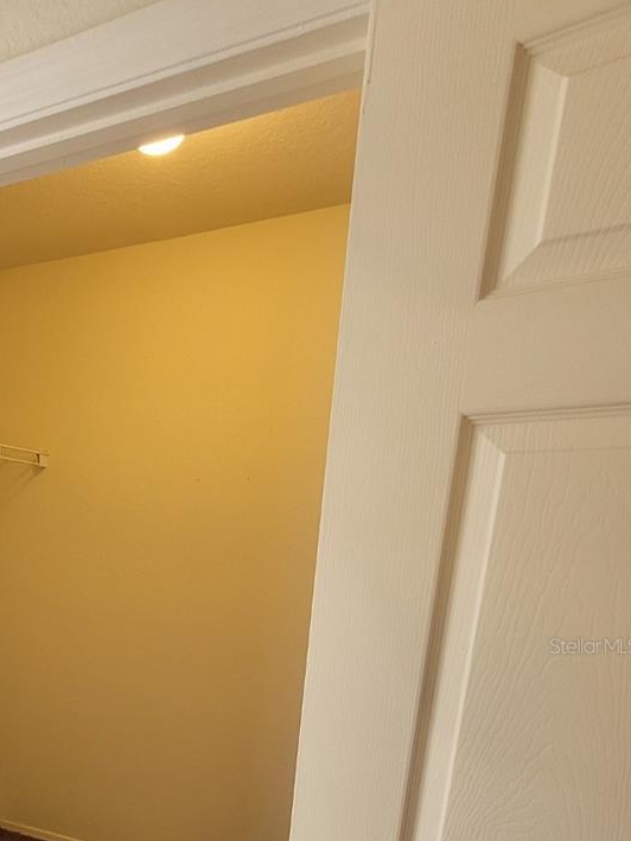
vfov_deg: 70.5
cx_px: 109
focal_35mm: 22
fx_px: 535
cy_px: 645
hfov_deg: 55.9
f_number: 2.2
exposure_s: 1/60
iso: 160
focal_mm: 1.74
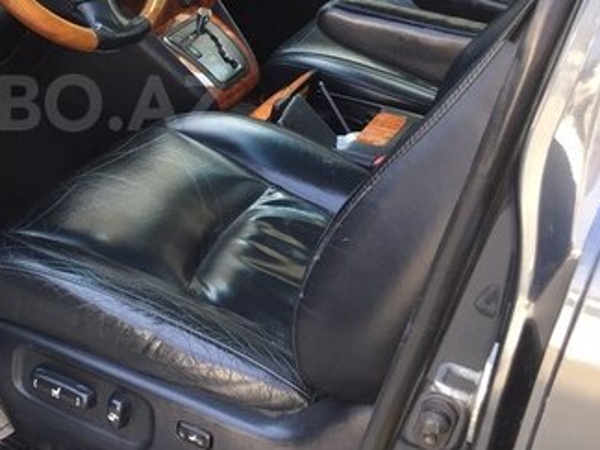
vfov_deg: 24.5
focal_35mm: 59
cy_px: 103
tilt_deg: -25.3
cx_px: 37
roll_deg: +0.8
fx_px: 1023
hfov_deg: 30.9
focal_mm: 4.15
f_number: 2.2
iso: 50
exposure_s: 1/100
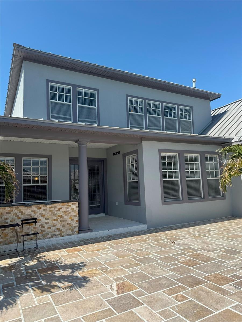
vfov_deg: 71.6
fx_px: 224
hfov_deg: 56.8
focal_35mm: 24
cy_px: 161
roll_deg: +2.4
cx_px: 121
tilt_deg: +7.8
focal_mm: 6.76
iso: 80
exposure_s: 1/5814
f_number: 1.78
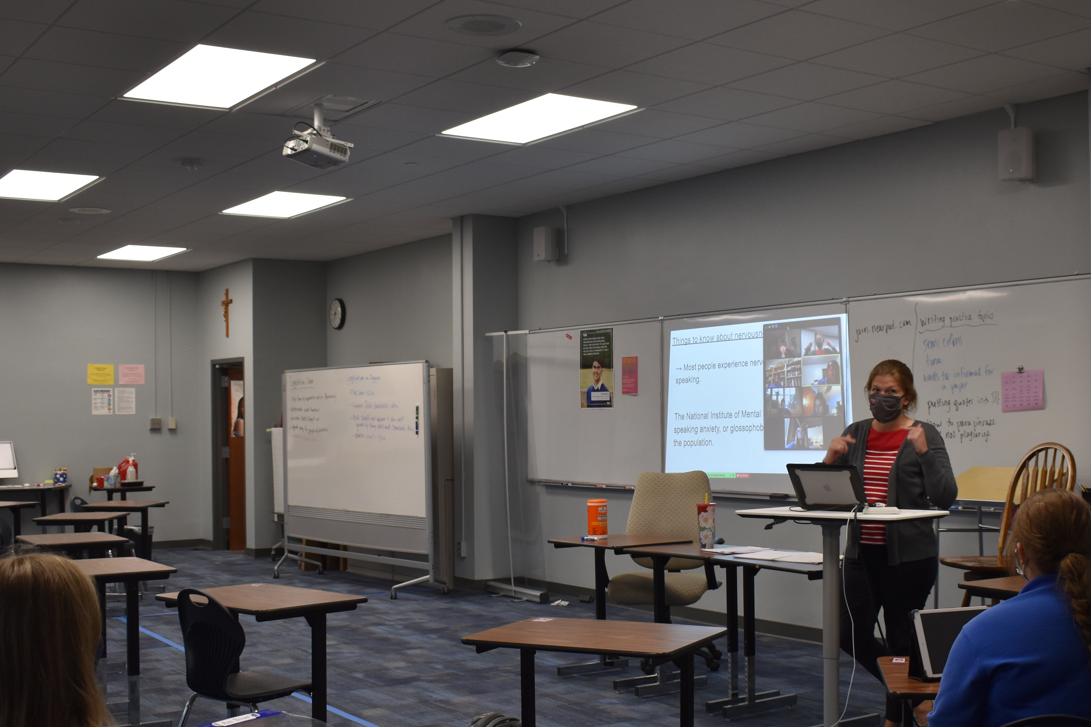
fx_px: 1364
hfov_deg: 43.5
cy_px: 419
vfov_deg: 29.8
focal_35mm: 45
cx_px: 610
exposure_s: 1/90
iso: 400
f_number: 4.8
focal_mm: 20
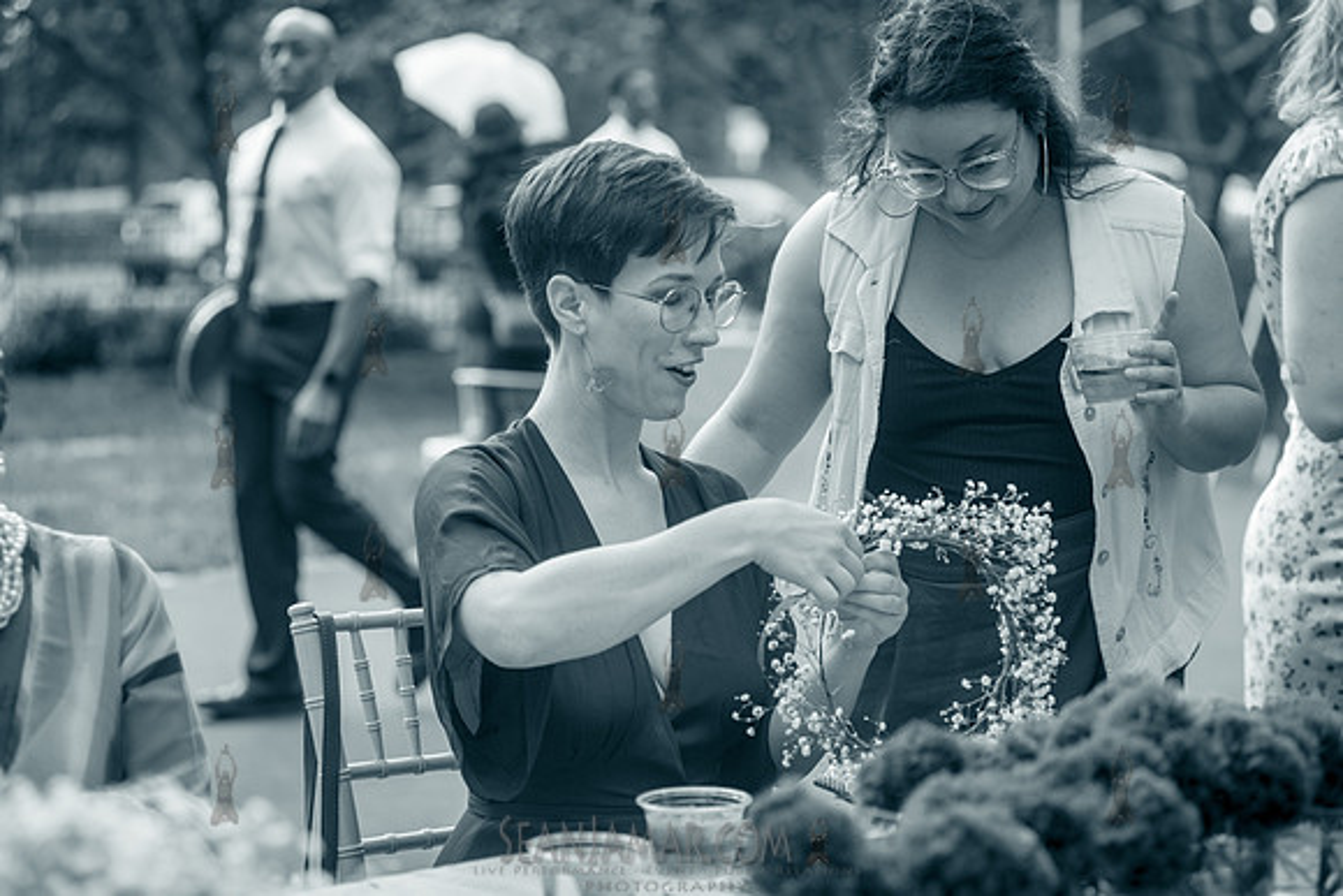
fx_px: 3209
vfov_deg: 15.9
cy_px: 448
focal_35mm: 86
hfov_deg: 23.6
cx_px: 672
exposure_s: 1/320
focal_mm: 86
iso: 1000
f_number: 3.5
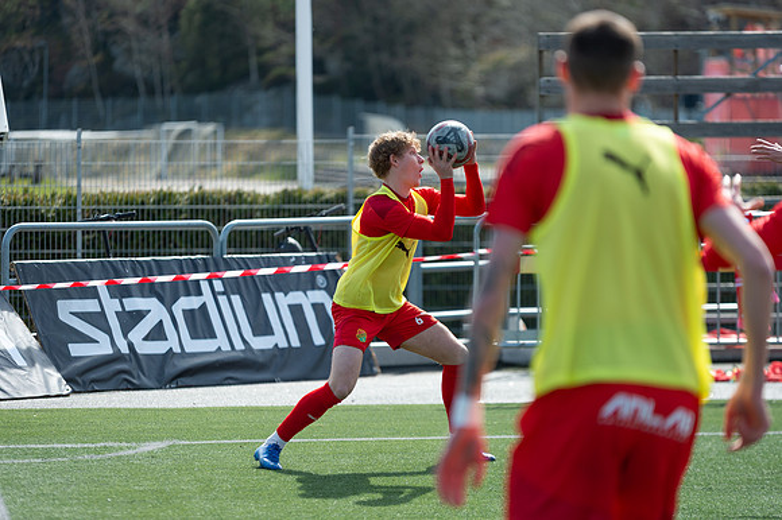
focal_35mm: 180
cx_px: 391
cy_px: 260
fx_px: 3911
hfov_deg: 11.4
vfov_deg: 7.6
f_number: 3.2
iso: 200
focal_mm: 175
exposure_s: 1/1600
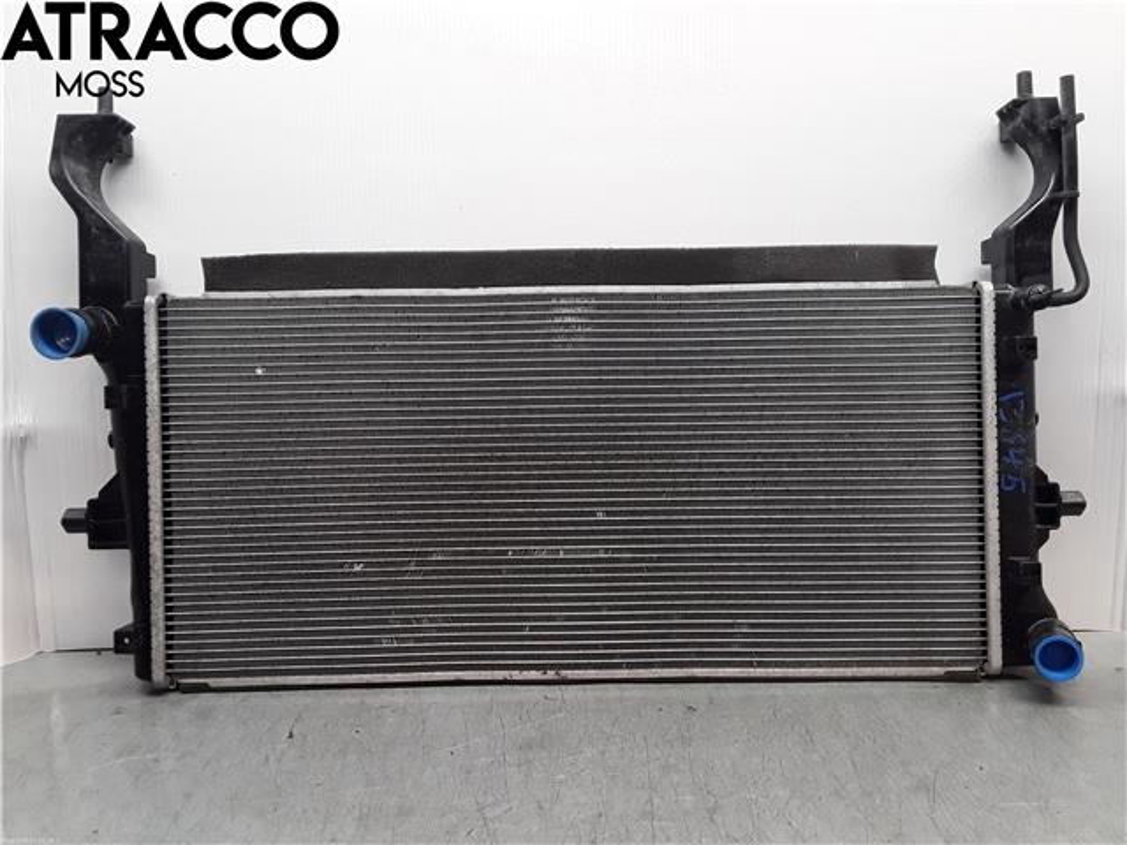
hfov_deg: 63.4
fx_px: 912
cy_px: 422
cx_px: 564
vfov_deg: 49.7
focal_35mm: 28
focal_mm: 2.91
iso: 50
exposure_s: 1/50
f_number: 1.9
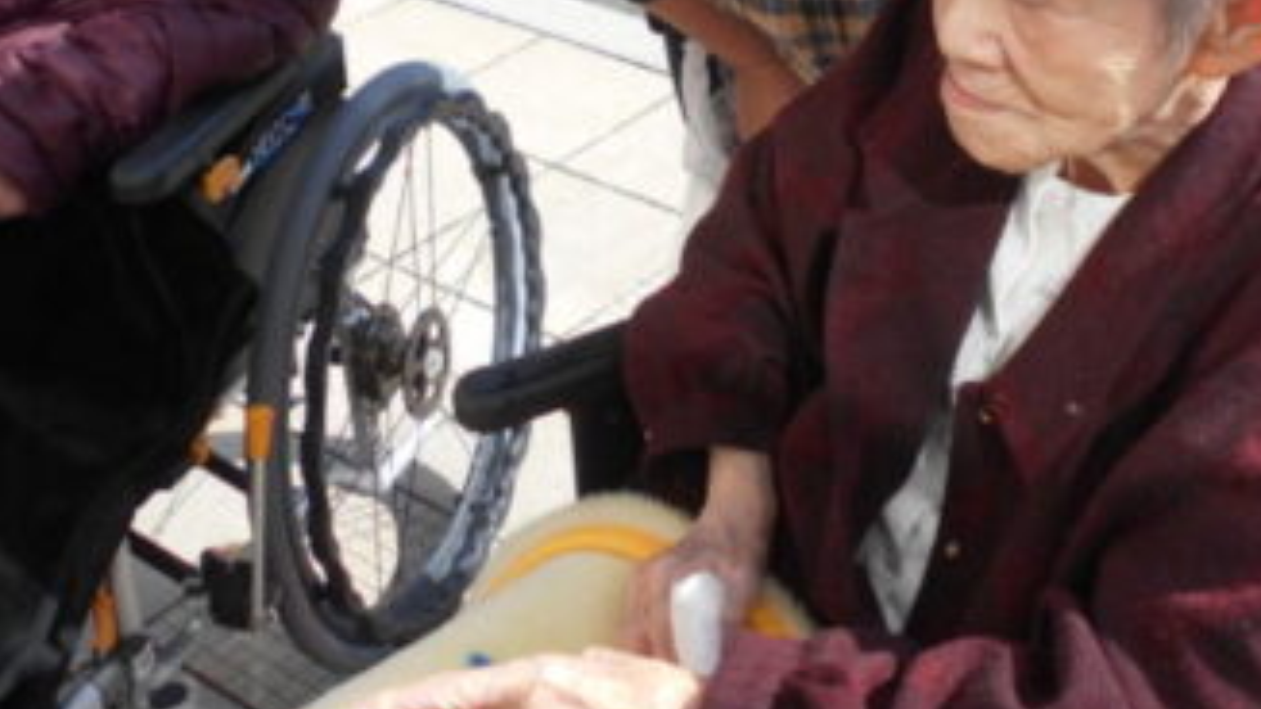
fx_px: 2006
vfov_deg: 19.7
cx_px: 845
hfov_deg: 34.6
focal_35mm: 60
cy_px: 89
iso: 80
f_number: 3.4
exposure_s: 1/500
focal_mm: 5.1
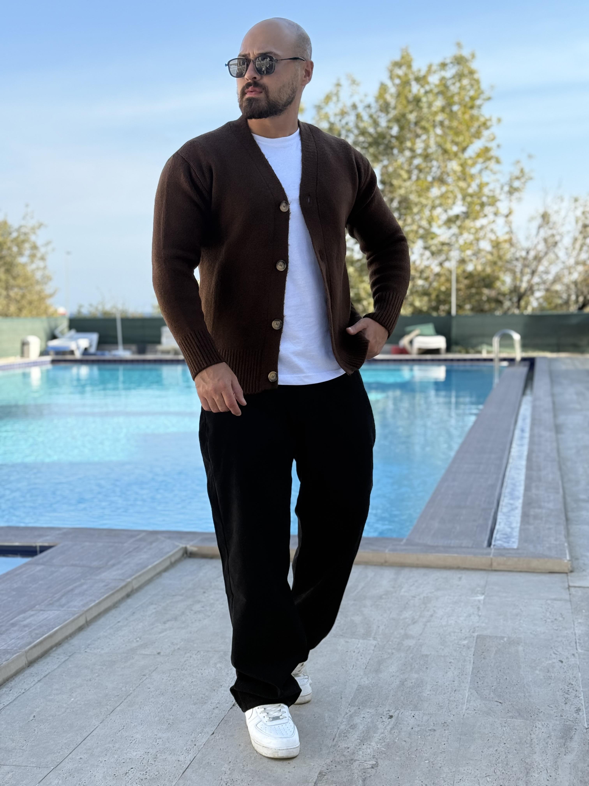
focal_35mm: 48
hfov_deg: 30.3
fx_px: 1089
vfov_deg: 39.7
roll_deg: +0.2
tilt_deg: -4.2
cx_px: 294
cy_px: 393
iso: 64
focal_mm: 6.76
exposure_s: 1/1883
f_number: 1.78
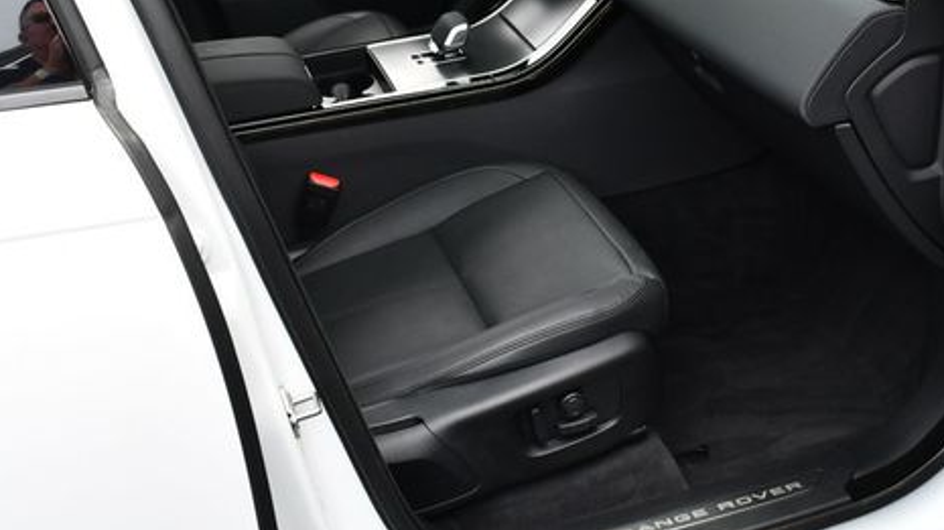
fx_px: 1301
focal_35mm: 52
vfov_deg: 22.8
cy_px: 138
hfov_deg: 39.7
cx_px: 564
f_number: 5.6
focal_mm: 18
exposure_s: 1/250
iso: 320
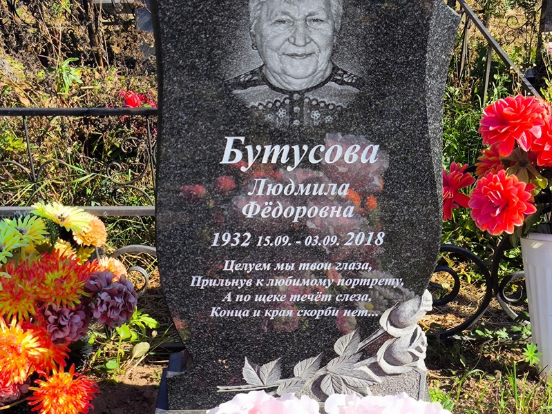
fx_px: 798
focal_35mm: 50
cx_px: 276
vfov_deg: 29.1
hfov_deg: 38.2
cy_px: 207
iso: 50
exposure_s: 1/1158
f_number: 1.7
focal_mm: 4.71
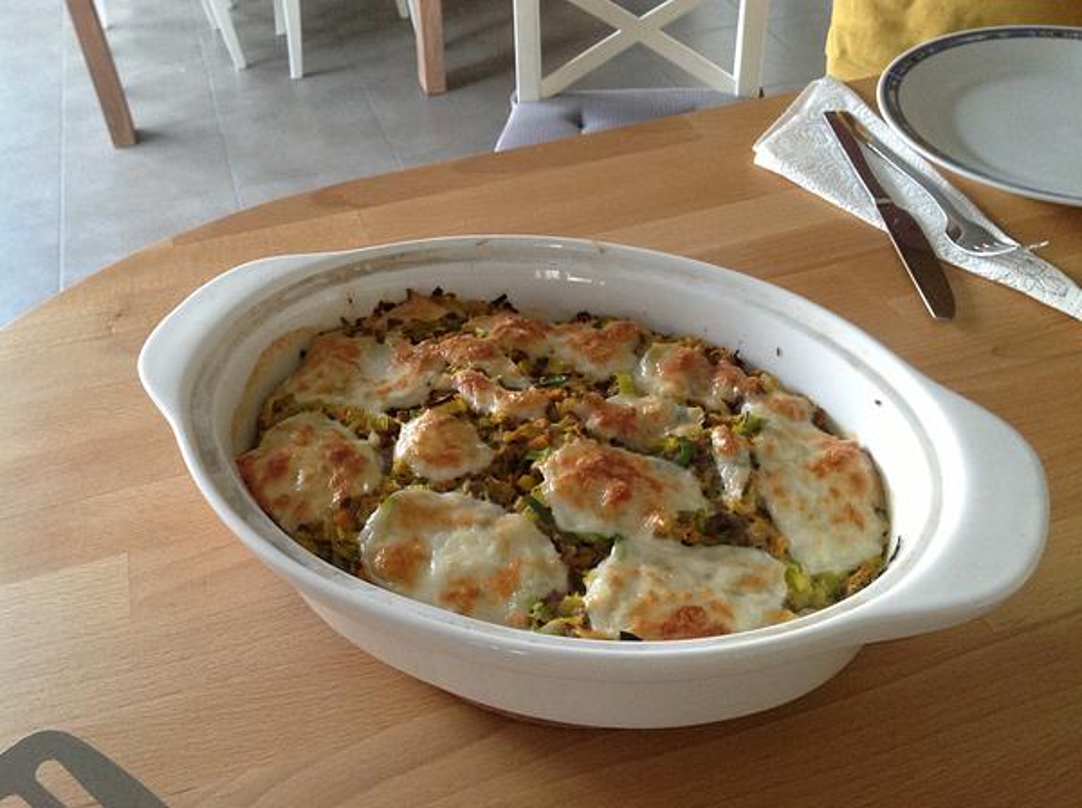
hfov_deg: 52.7
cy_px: 404
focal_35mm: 35
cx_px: 541
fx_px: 1092
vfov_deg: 40.6
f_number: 2.4
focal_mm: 4.28
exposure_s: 1/15
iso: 200
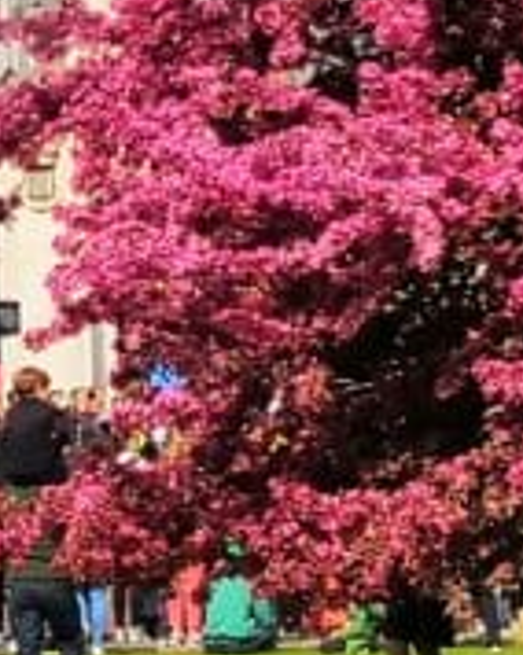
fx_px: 4593
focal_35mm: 237
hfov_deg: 6.4
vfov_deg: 8.1
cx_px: -449
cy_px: -52
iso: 50
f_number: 1.8
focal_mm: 3.95
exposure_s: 1/1493
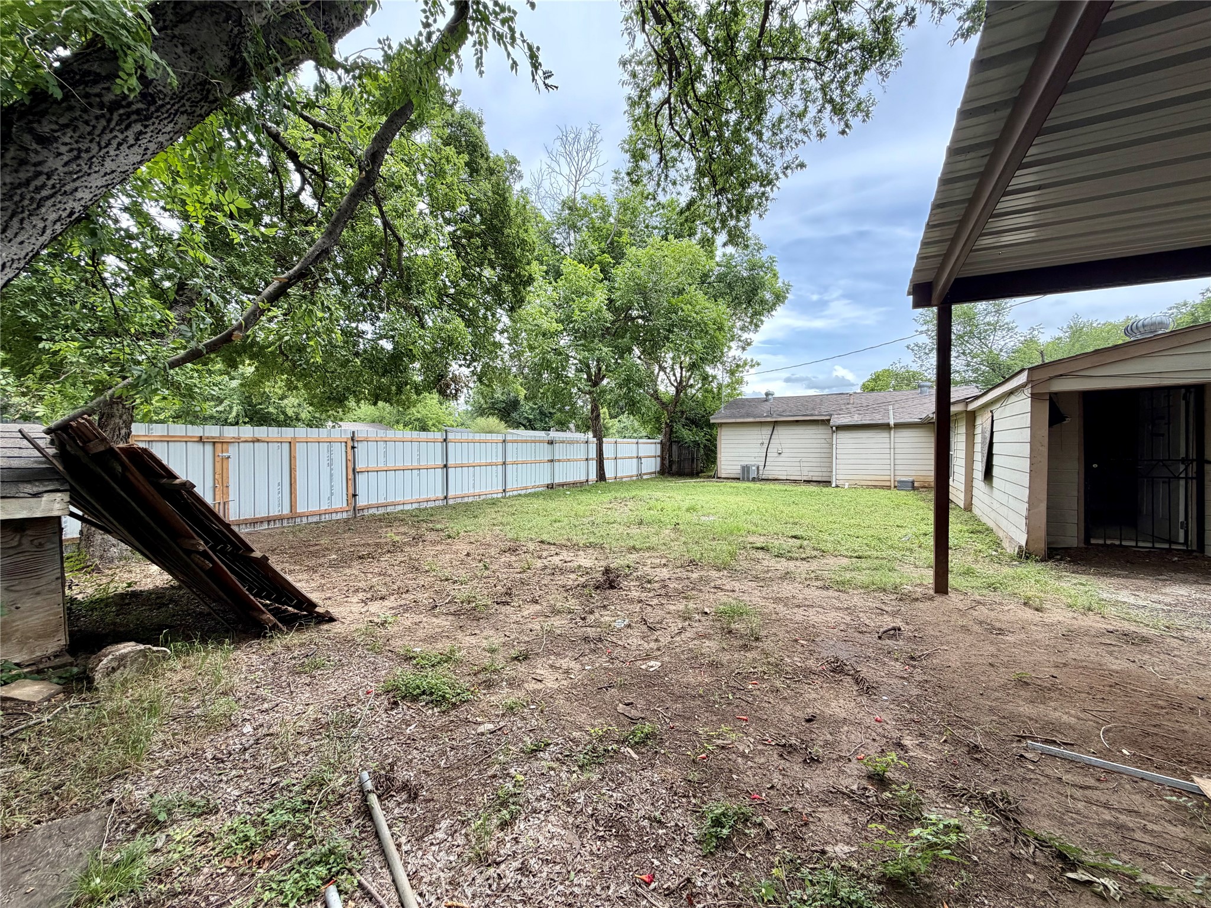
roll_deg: +0.1
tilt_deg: -0.5
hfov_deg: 102.1
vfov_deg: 85.7
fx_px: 490
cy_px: 454
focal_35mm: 14
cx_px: 606
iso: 50
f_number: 2.2
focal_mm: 2.22
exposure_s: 1/502
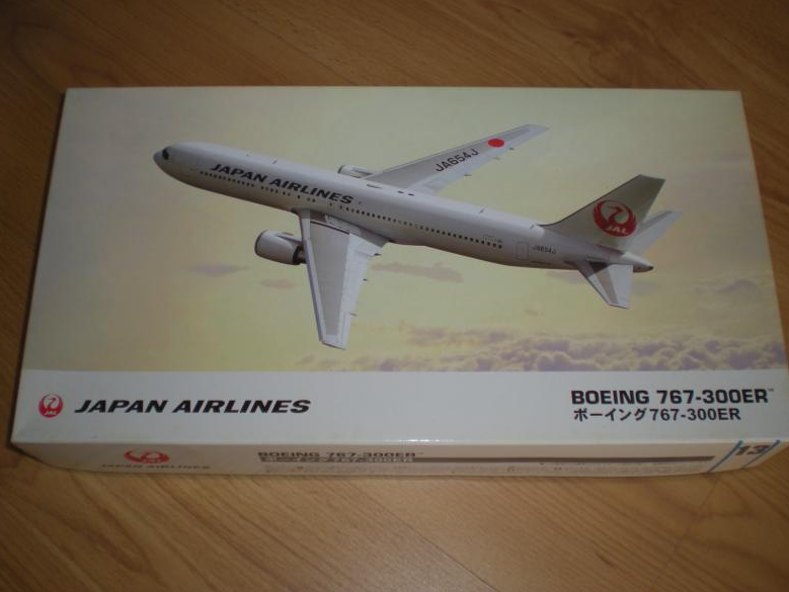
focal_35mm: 39
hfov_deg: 47.8
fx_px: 889
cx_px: 399
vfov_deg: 36.8
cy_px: 289
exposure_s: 1/59
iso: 64
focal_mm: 6.3
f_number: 3.1
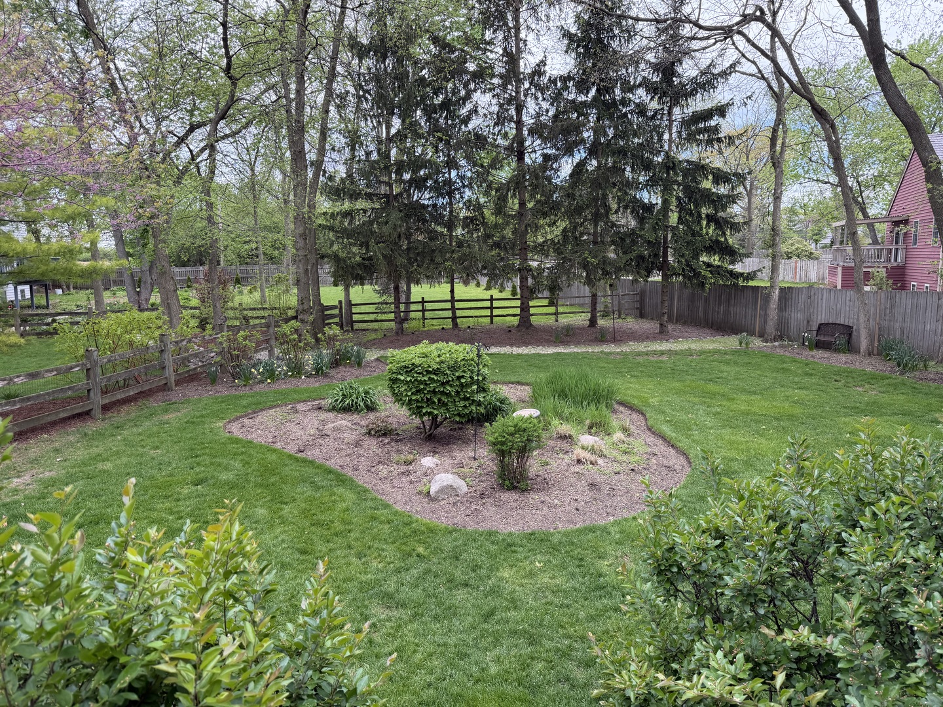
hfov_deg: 71.6
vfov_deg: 56.8
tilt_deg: -8.4
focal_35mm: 24
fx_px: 654
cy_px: 354
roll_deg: +1.2
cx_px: 472
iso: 100
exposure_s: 1/514
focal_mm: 6.76
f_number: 1.78
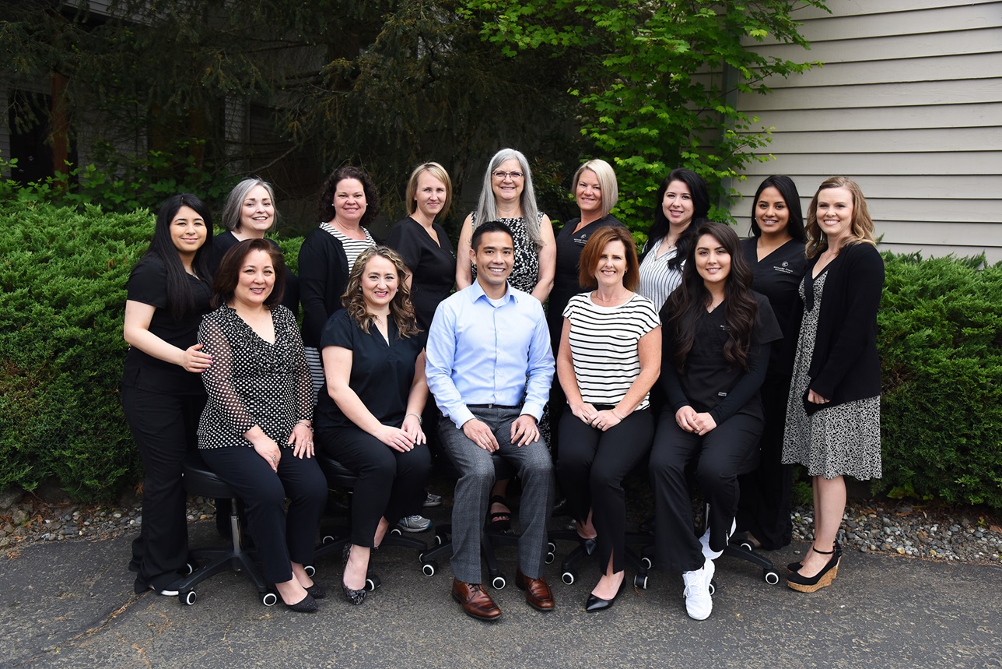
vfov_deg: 42.3
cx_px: 501
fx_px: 863
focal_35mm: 31
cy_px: 334
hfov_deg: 60.3
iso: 640
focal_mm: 31
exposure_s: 1/640
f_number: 6.3
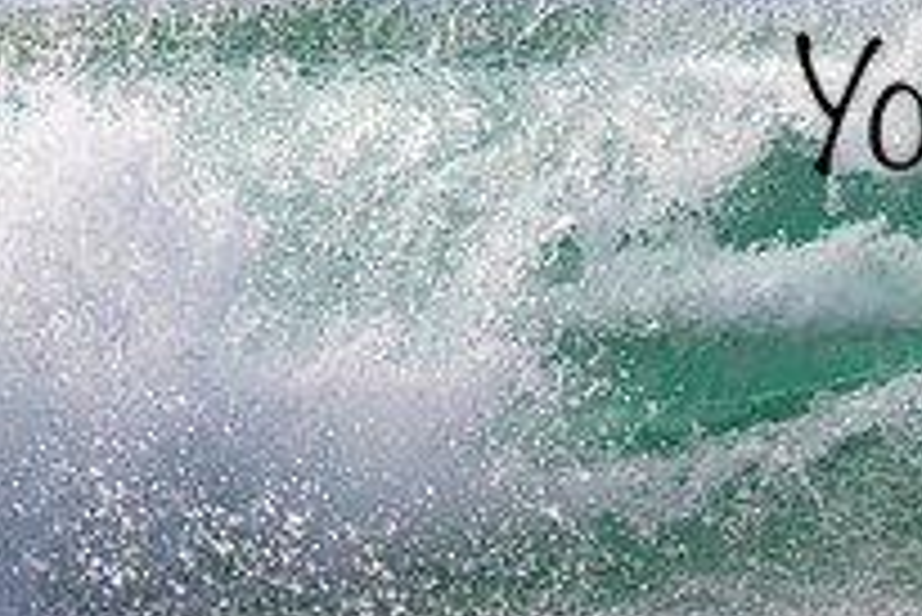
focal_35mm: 2258
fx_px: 57869
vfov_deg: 0.6
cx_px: 1259
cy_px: 65
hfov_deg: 0.9
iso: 1400
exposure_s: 1/2000
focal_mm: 800
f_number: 11
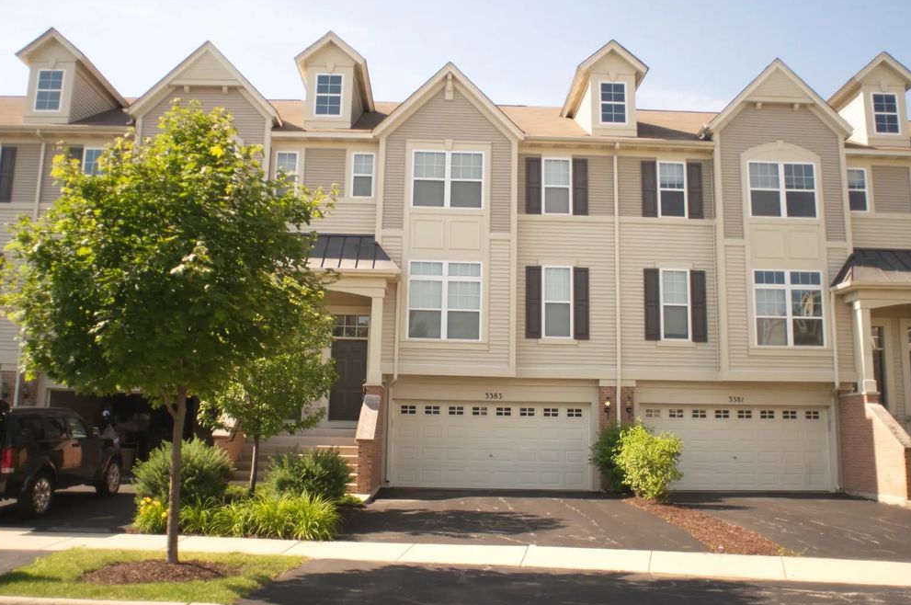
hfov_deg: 60.3
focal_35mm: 31
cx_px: 449
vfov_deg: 42.2
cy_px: 294
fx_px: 783
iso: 200
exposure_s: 1/1250
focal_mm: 20
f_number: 22
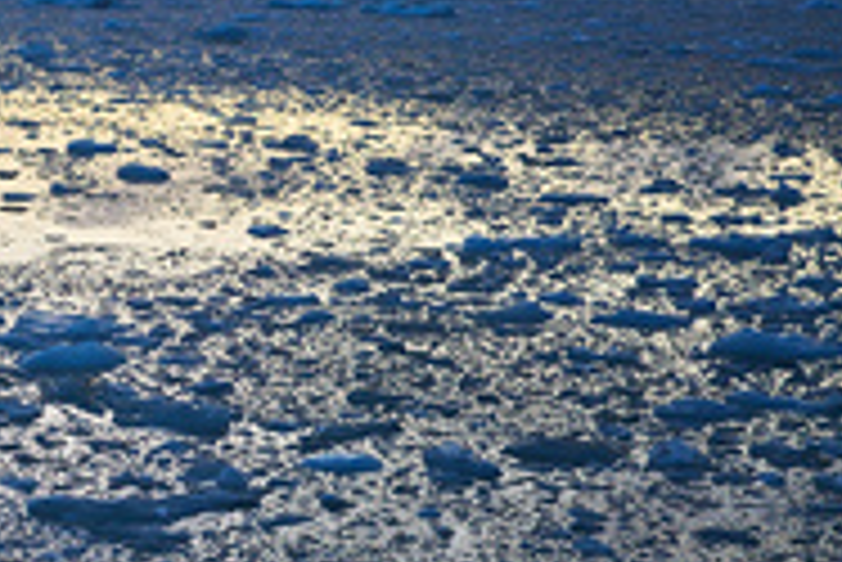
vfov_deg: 10.5
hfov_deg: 14.4
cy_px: 146
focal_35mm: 131
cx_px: -509
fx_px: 3066
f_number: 4
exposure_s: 1/200
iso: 400
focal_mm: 35
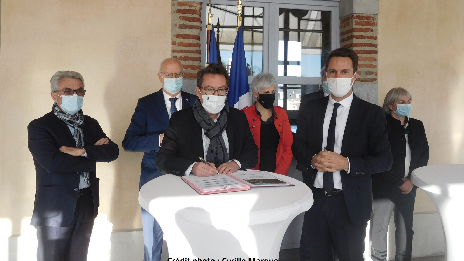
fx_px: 381
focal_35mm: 31
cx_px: 234
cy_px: 92
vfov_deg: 37.5
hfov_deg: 62.6
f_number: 3.5
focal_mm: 5
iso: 125
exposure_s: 1/250
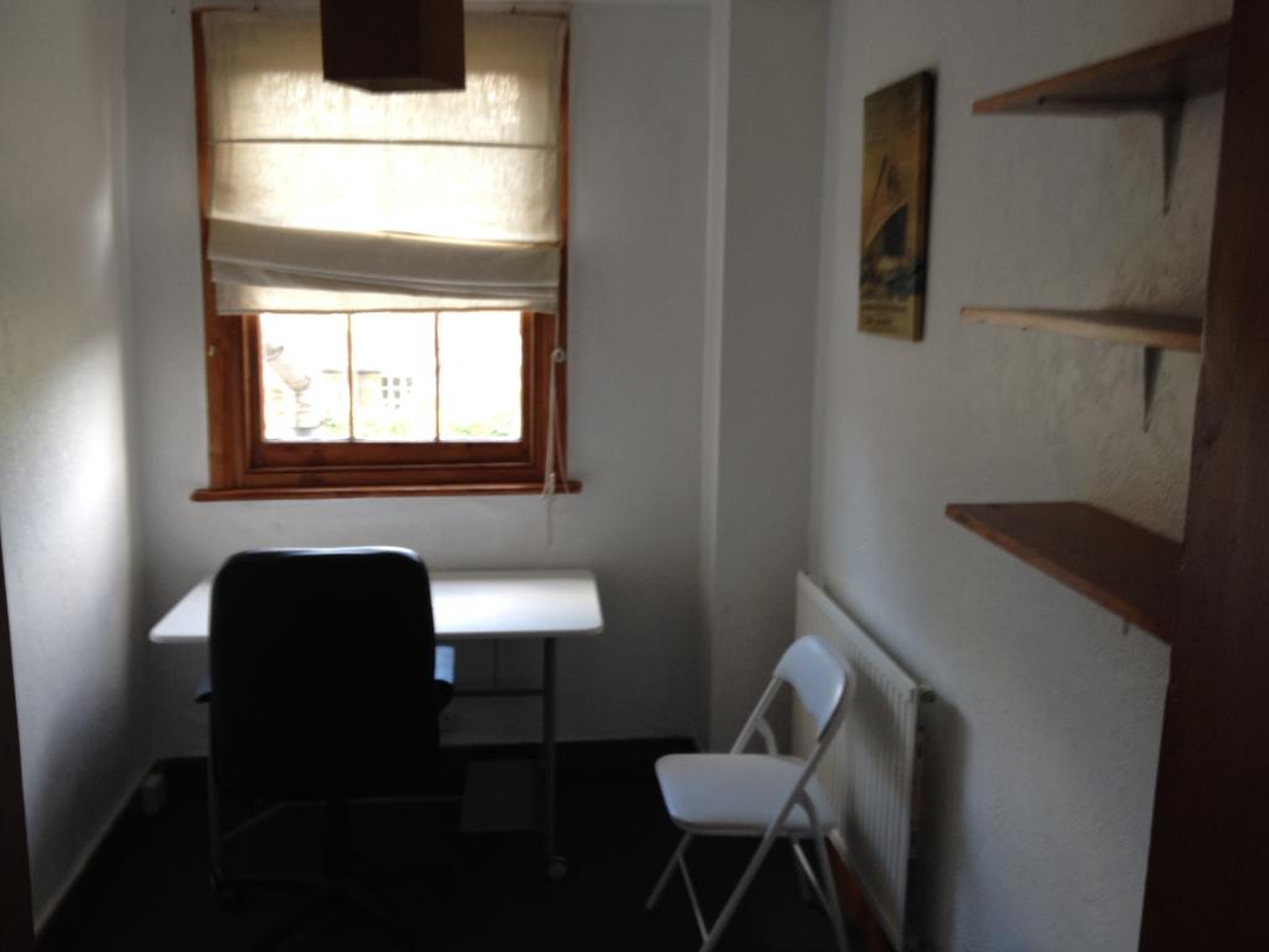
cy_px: 476
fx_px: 1283
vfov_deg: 40.7
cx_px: 634
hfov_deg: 52.6
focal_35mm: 35
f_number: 2.4
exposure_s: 1/20
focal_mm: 4.28
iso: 50
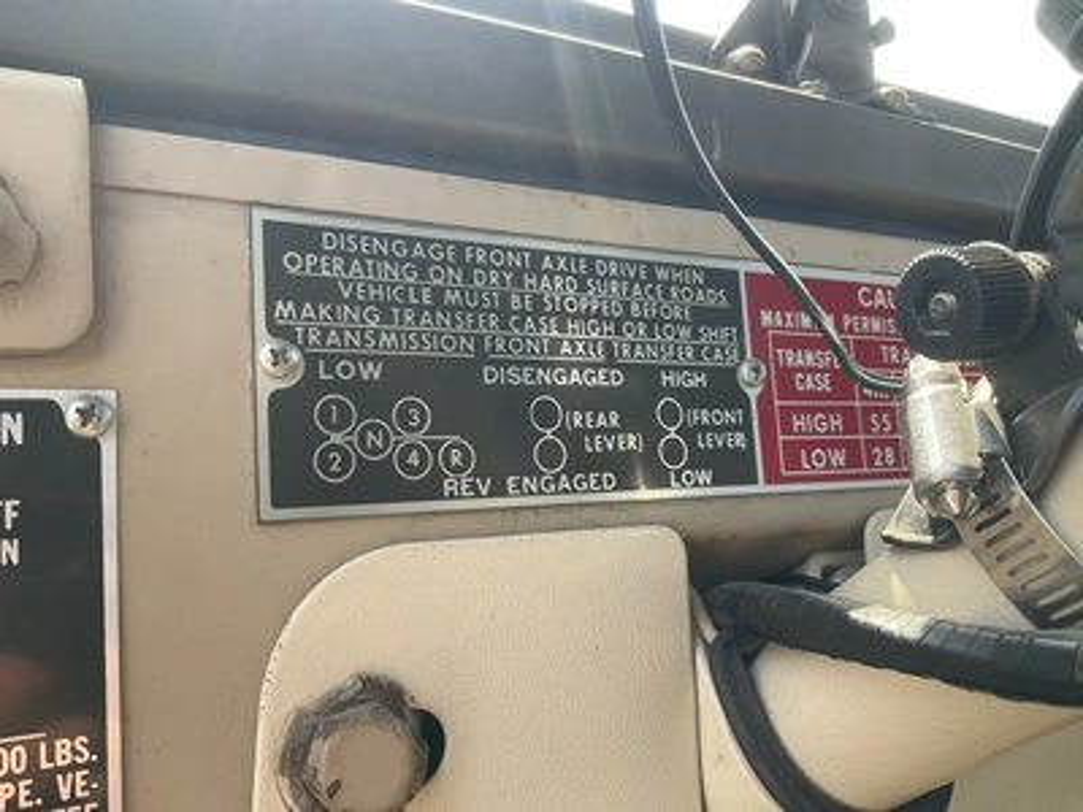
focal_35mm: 29
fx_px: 907
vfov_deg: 48.2
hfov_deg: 61.7
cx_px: 542
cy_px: 406
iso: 16
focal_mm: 3
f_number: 1.8
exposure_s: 1/139
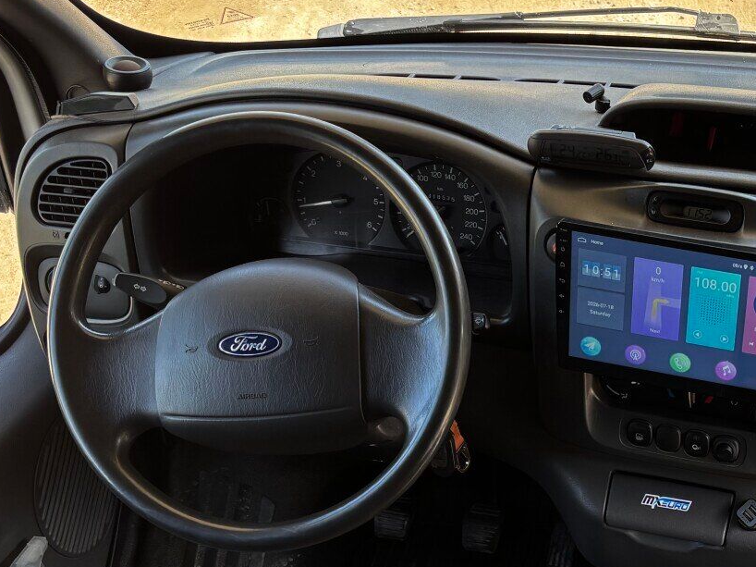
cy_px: 488
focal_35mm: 62
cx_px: 697
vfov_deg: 23.1
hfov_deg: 29.7
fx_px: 1354
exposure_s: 1/190
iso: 40
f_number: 1.6
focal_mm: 5.96
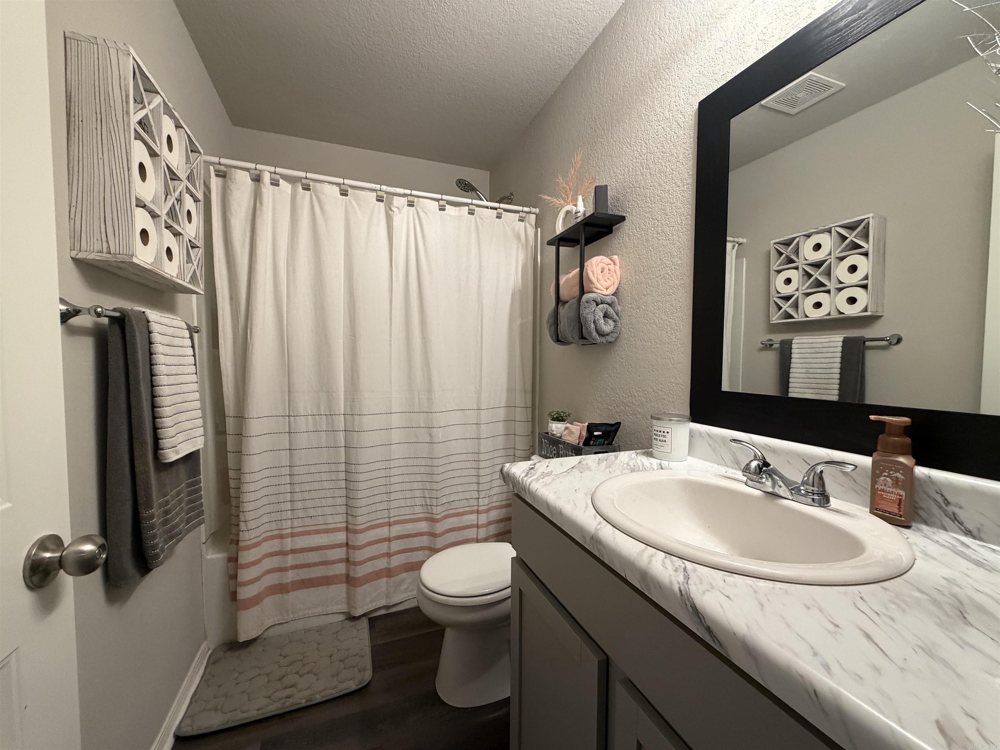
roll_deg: +0.1
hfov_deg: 102.1
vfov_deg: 85.7
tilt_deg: -2.9
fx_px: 404
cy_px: 375
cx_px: 500
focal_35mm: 14
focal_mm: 2.22
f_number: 2.2
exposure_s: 1/60
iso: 320
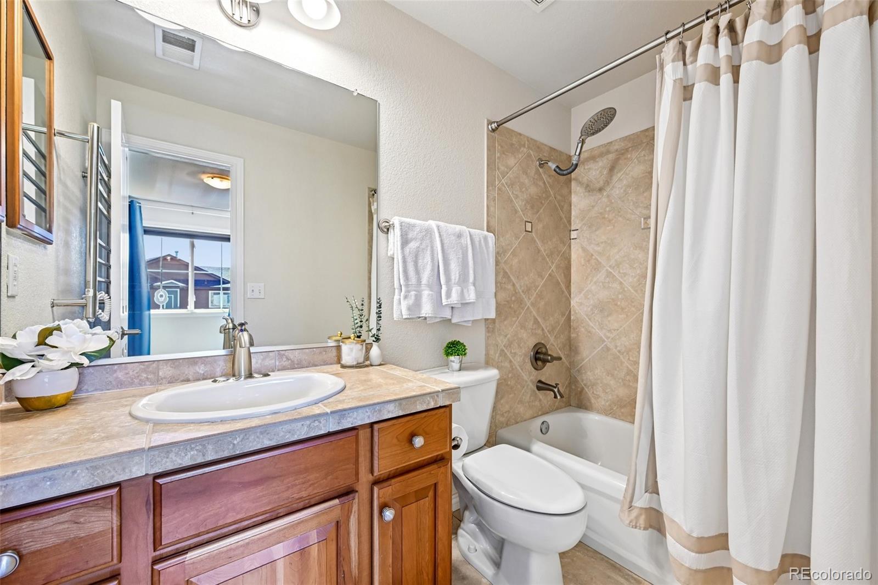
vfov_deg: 81.2
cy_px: 292
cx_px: 439
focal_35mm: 14
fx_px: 341
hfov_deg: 104.3
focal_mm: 14
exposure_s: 1/13
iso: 400
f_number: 9
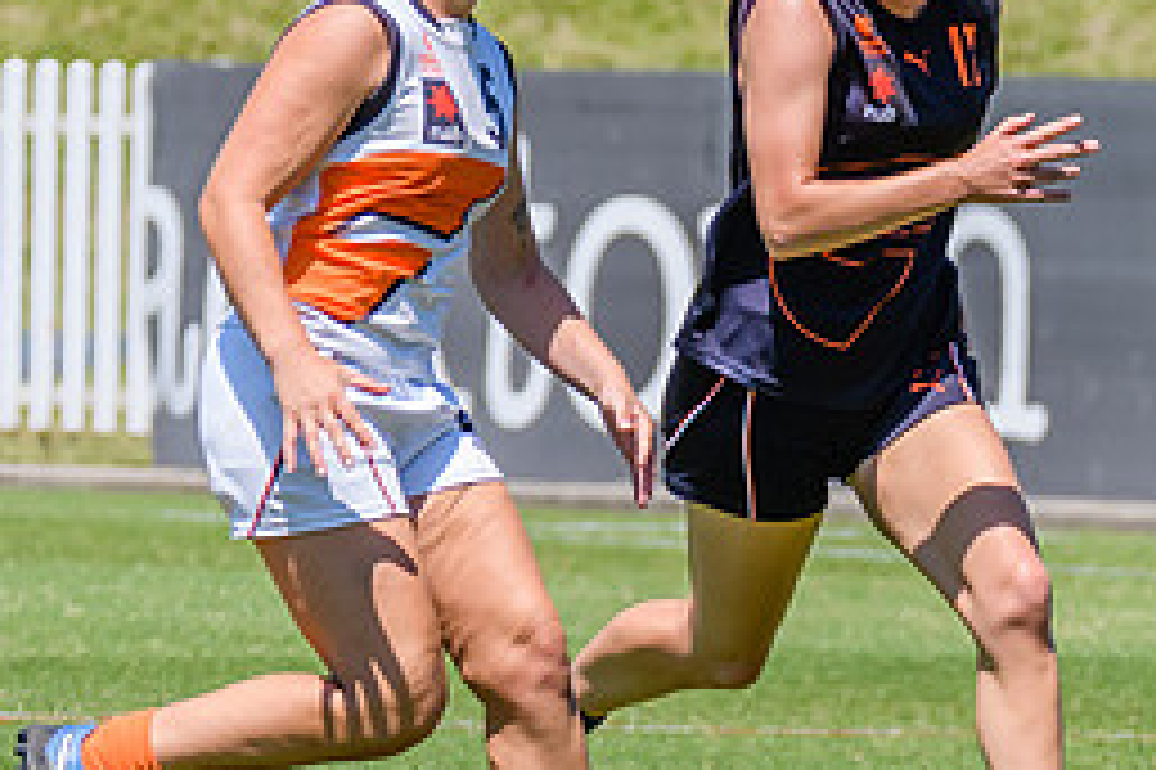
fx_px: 38989
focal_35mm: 1215
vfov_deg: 1.1
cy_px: 454
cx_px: 1161
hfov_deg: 1.7
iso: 800
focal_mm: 320
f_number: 9
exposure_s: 1/2000
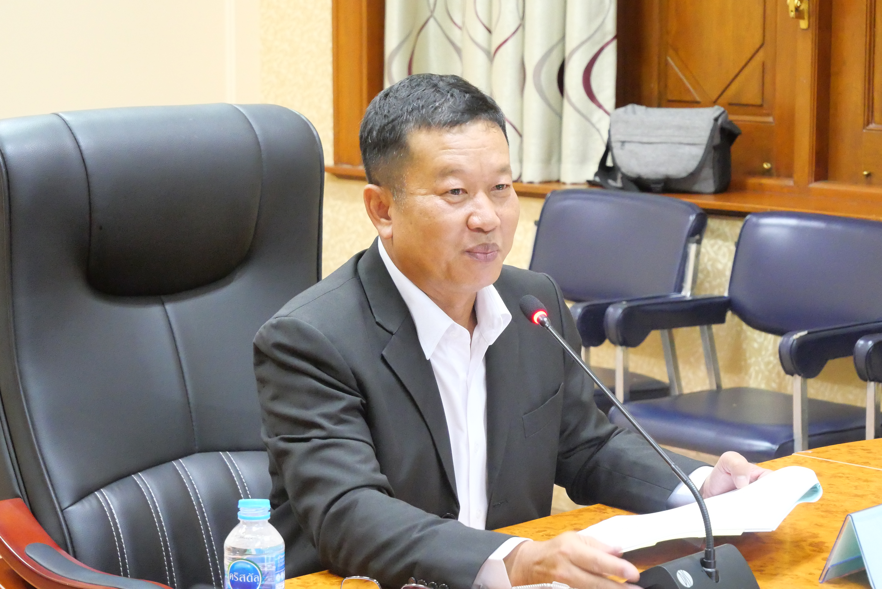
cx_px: 441
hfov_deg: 18.9
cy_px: 294
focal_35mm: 108
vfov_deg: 12.7
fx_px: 2648
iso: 6400
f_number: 5.6
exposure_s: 1/20
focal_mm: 52
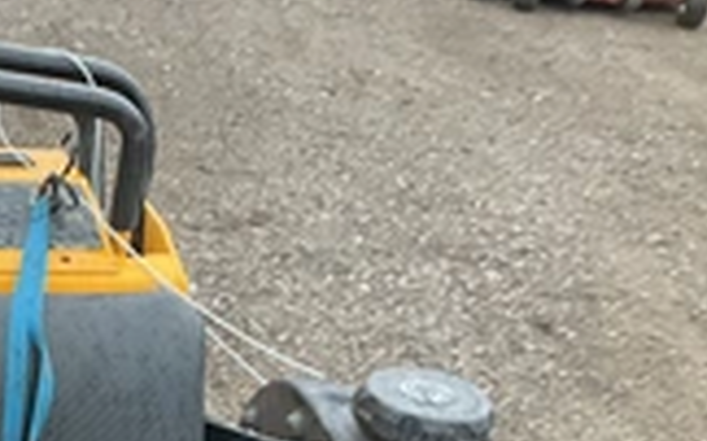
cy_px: 441
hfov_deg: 25.1
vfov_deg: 16.8
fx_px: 1463
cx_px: -83
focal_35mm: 76
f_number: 1.8
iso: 64
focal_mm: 3
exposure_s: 1/71
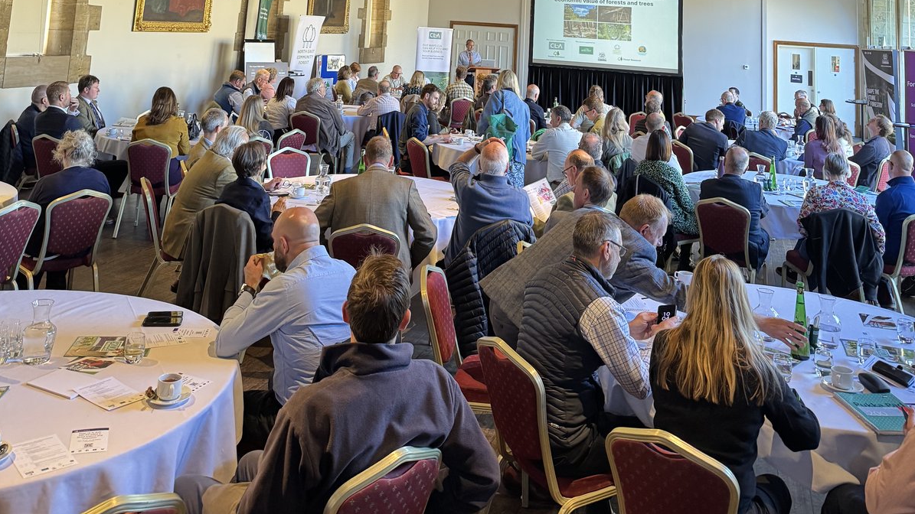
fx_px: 849
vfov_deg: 29.2
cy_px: -97
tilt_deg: +8.8
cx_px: 457
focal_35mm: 35
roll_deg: -3.3
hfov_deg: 56.6
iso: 250
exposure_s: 1/60
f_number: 1.78
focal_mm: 6.76
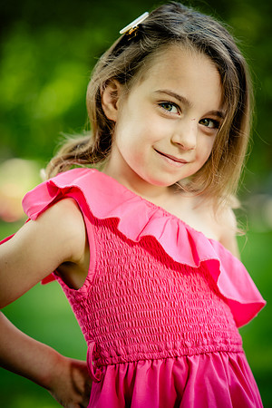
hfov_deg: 16.1
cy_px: 204
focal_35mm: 85
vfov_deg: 23.9
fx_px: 963
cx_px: 136
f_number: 1.8
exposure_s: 1/200
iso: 50
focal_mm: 85
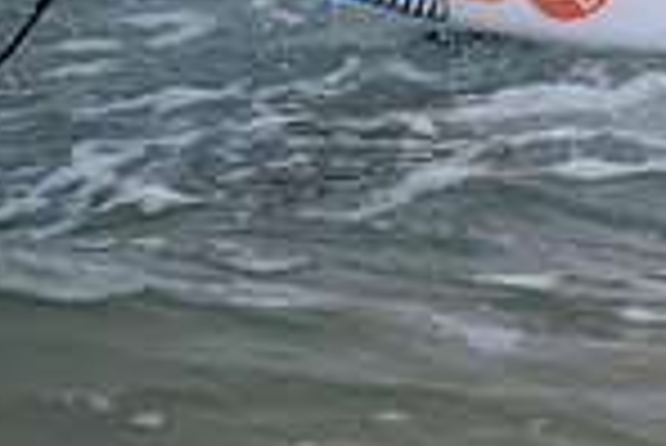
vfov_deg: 0.7
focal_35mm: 1960
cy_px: -187
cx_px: 1053
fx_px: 36295
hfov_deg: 1.1
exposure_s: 1/2000
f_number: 5.6
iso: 450
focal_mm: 500
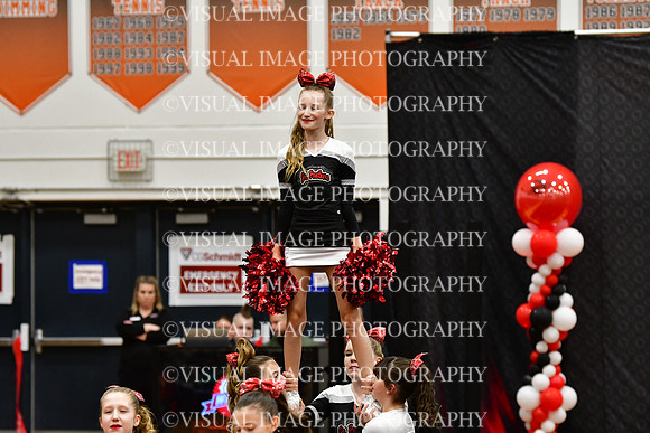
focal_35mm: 202
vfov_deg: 6.8
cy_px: 216
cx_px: 325
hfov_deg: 10.2
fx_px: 3648
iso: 4000
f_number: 3.5
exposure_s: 1/500
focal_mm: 135
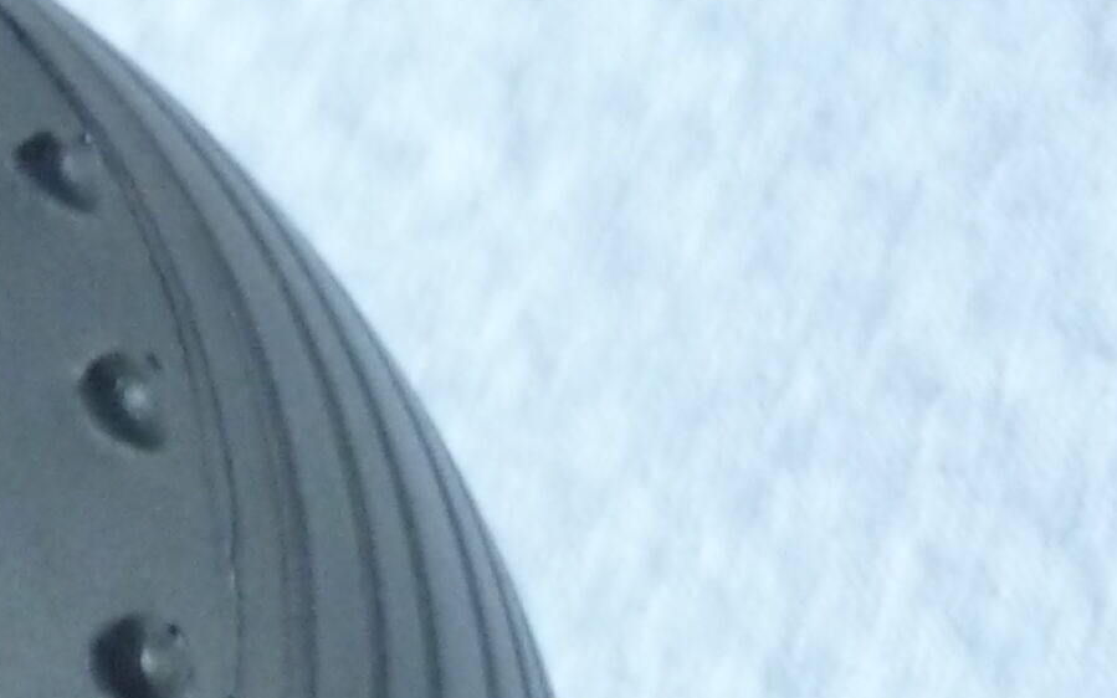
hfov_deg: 13.3
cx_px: -864
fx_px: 4323
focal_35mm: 142
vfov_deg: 8.9
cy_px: 1164
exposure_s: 1/10
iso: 400
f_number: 2.8
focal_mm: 5.5
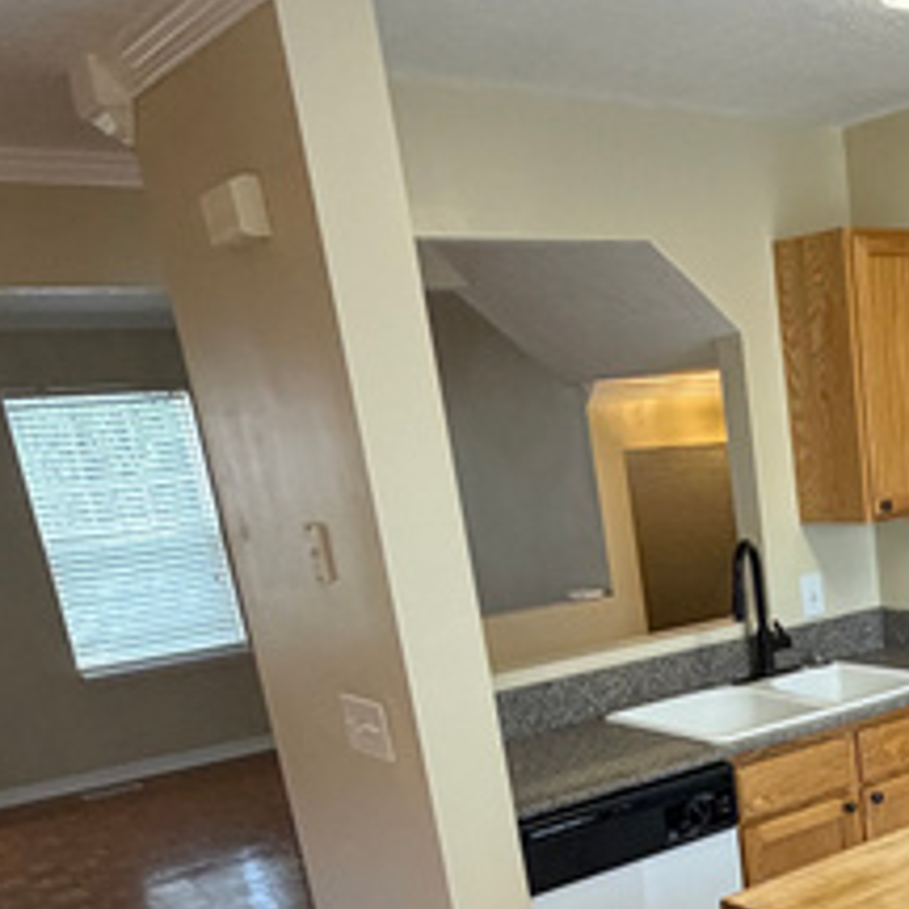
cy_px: 863
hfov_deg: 35.2
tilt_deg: -19.9
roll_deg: +4.8
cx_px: 884
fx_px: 1307
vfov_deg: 35.5
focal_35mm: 44
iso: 250
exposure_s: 1/120
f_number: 2.2
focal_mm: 2.22
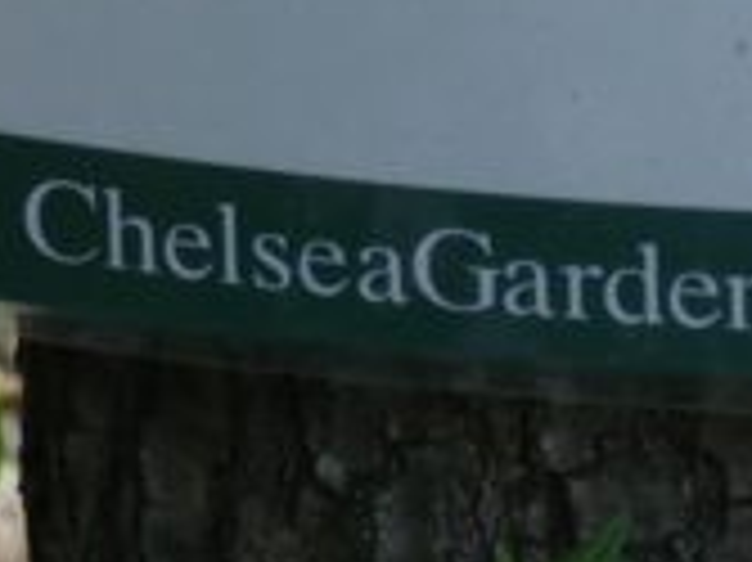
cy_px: -364
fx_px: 15066
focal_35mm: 694
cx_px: 320
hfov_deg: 2.9
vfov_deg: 2.1
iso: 64
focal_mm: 25.9
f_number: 4.6
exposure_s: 1/250
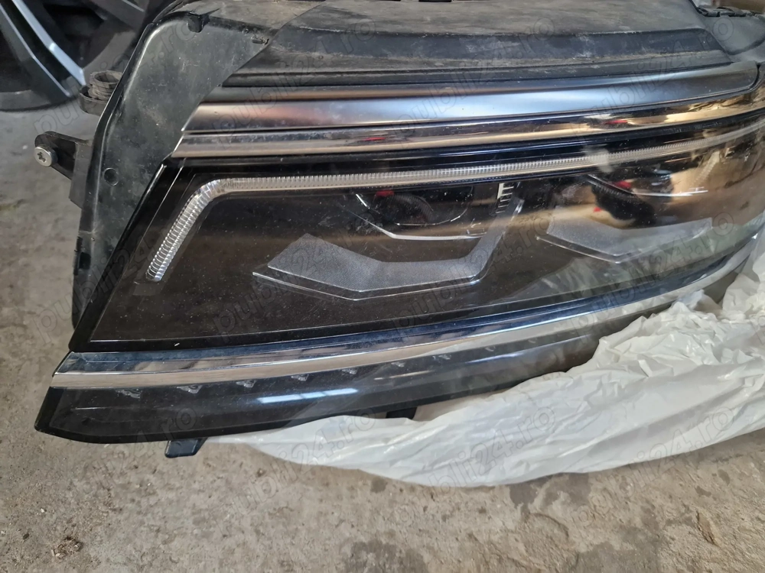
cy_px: 286
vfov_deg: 58.9
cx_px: 382
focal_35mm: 23
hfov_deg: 73.9
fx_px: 508
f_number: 1.8
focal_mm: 6.4
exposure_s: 1/100
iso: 640
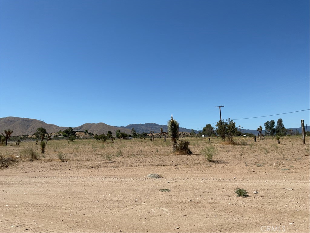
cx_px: 155
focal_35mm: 29
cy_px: 116
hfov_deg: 61.7
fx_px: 260
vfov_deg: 48.2
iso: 16
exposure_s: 1/3125
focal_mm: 3
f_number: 1.8
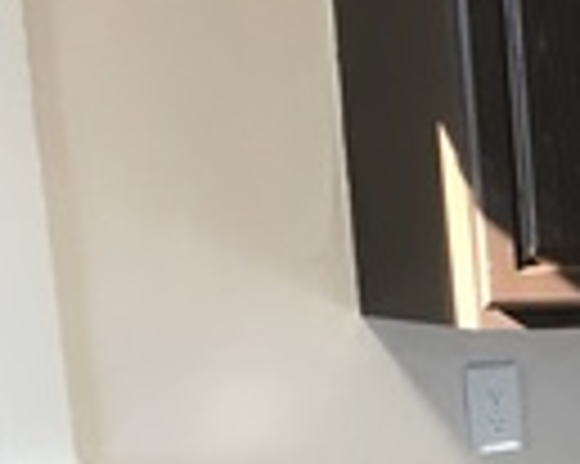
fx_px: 2504
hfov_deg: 11.8
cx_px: 1171
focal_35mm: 146
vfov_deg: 10.4
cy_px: 590
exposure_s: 1/30
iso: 80
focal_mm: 4.15
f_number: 2.2
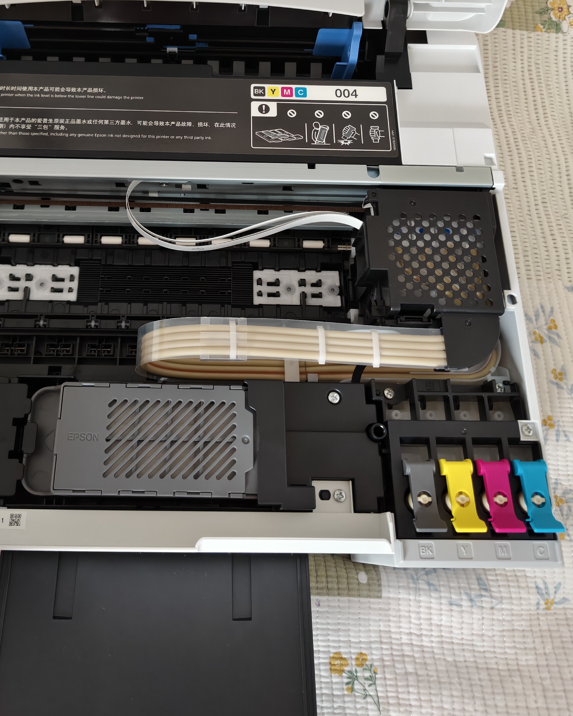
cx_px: 208
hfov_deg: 44.1
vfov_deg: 52.6
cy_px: 211
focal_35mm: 33
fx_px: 700
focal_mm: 5.56
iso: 589
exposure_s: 1/100
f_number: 1.88
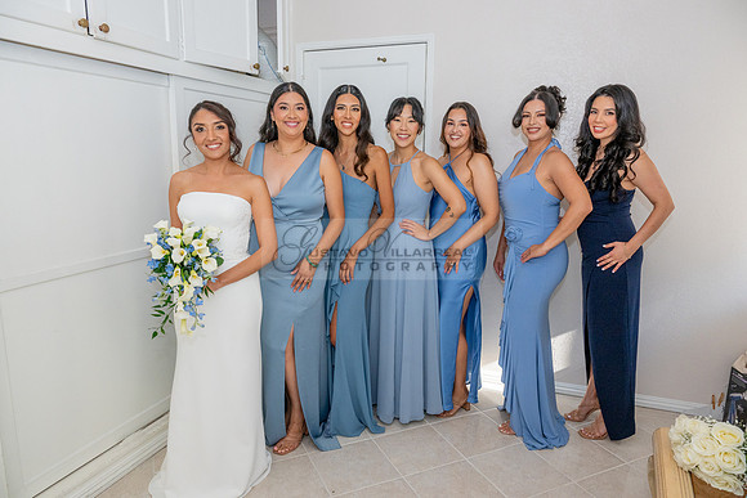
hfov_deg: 73.7
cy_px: 249
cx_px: 374
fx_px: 498
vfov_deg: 53.2
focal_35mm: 24
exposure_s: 1/200
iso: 800
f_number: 9
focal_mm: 24
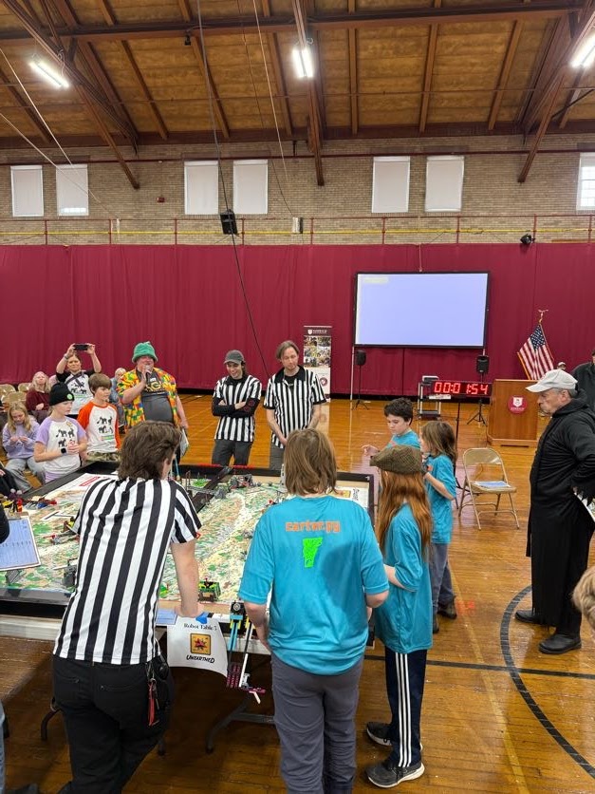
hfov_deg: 56.8
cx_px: 298
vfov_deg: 71.6
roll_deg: -1.2
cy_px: 397
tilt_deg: -6.1
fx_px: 550
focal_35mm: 24
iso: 160
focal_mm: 6.76
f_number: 1.78
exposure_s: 1/60
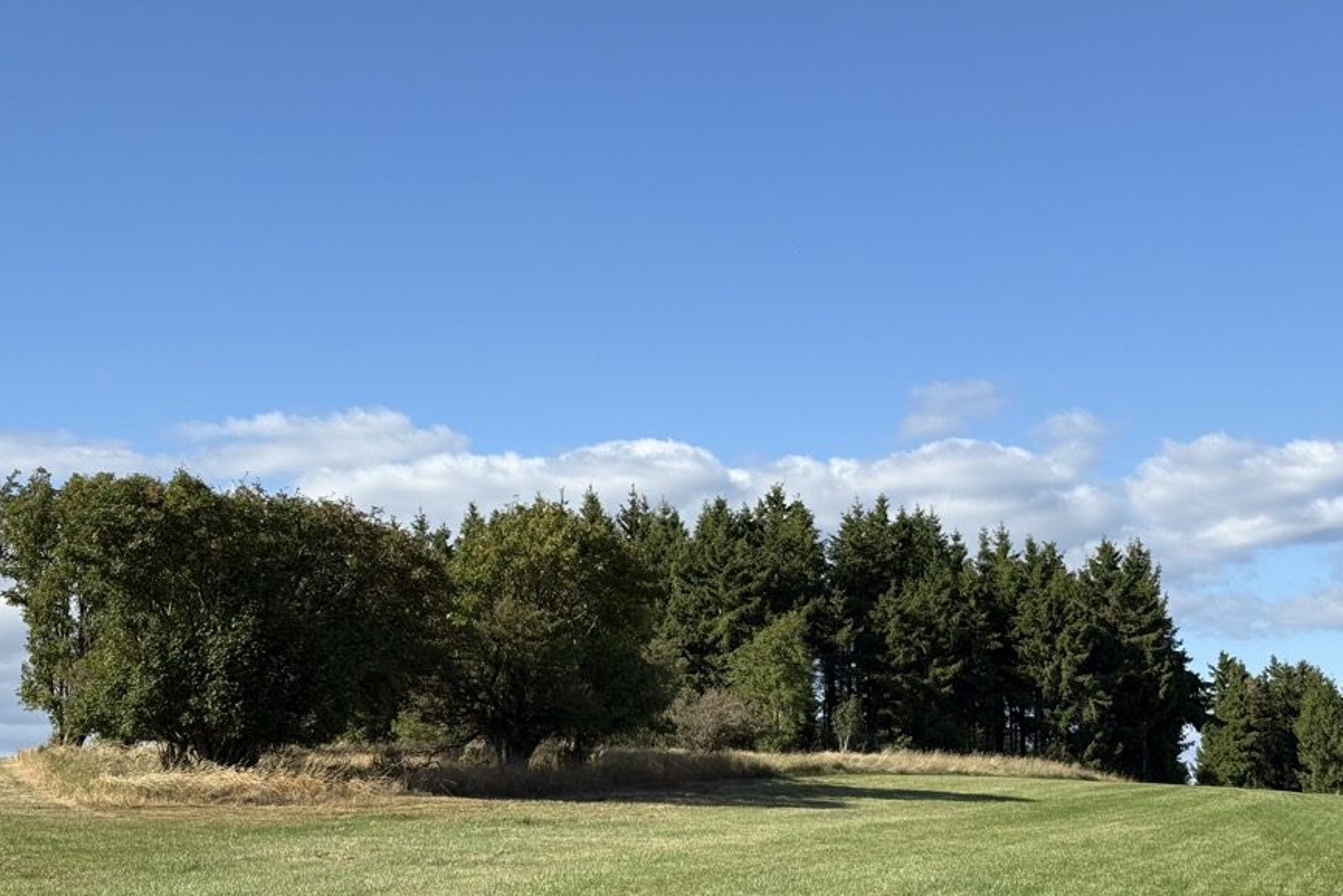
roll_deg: +0.6
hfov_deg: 33.9
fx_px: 2202
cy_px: 588
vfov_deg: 22.9
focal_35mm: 59
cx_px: 689
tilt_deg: +7.9
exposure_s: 1/3704
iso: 64
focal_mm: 6.76
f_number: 1.78
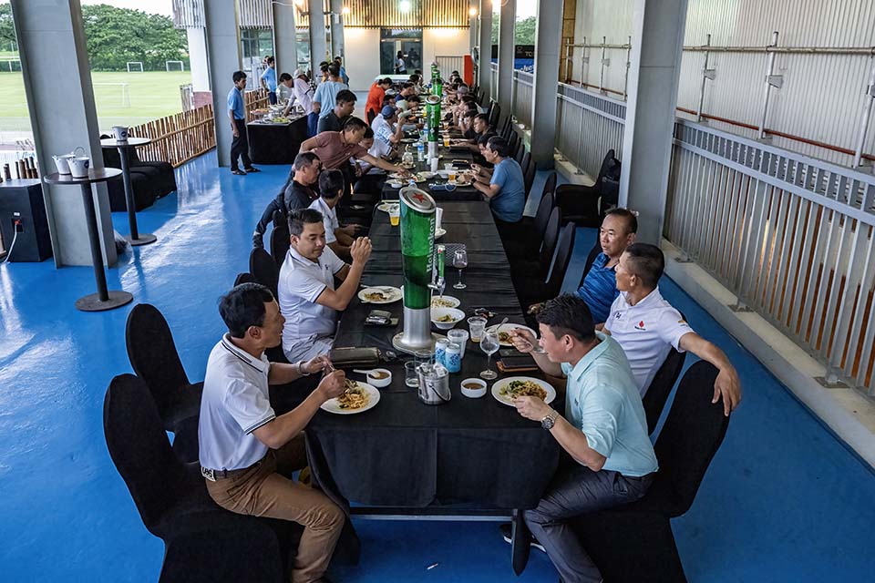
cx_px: 438
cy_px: 292
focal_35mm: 24
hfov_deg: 73.7
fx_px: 583
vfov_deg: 53.1
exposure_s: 1/200
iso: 10000
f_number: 5
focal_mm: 24
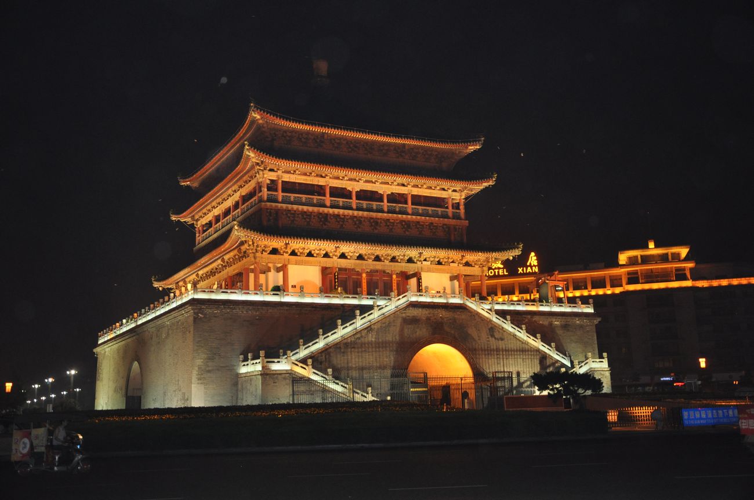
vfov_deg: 35.4
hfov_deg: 51.3
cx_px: 377
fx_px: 784
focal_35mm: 38
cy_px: 250
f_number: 4
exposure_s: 1/60
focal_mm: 25
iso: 800
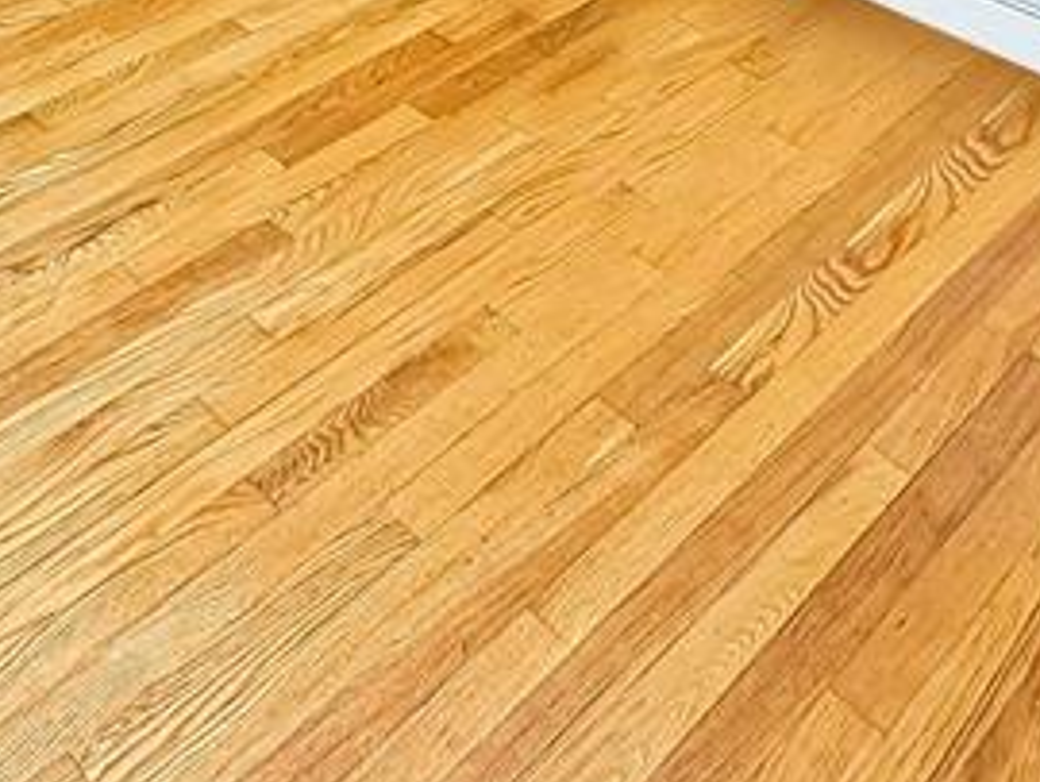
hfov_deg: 36.1
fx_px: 1594
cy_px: -655
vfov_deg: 19.7
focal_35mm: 53
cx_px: 478
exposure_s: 1/60
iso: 125
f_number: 2.2
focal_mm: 2.22
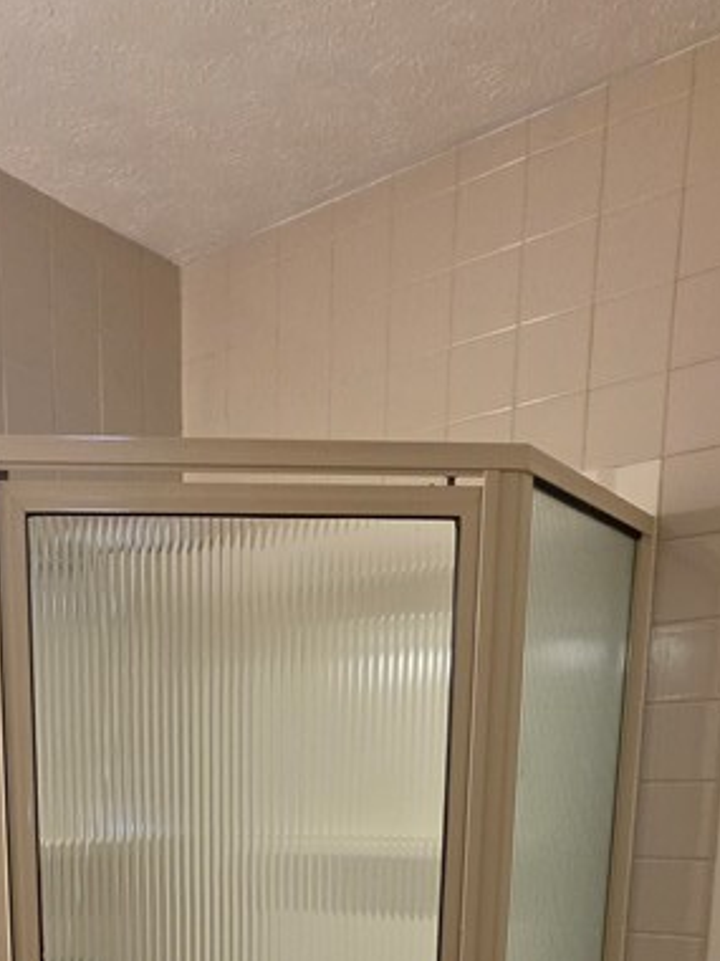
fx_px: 971
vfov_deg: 43.6
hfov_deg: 39.5
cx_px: 169
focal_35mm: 35
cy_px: 996
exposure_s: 1/120
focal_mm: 2.2
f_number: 1.9
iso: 100
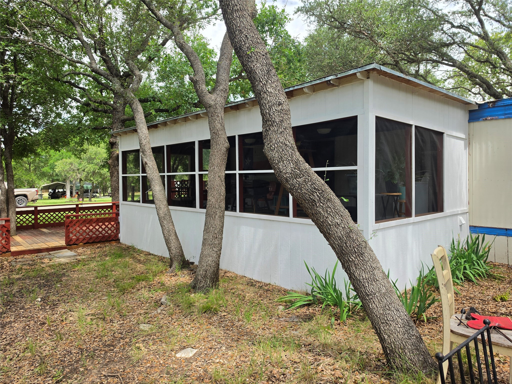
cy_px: 192
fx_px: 340
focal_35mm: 23
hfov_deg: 73.9
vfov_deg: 58.9
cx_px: 256
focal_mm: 6.5
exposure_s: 1/2321
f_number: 1.4
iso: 64
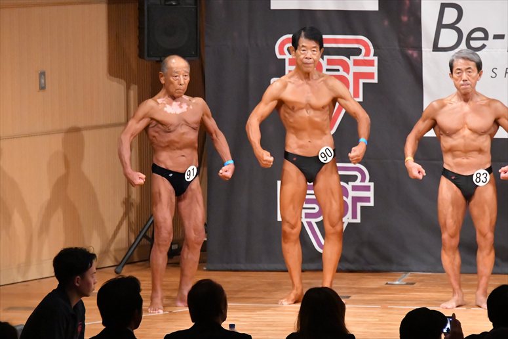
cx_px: 254
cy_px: 170
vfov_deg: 5.1
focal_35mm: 270
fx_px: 3808
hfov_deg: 7.6
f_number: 5.6
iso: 12800
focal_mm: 180
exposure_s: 1/400
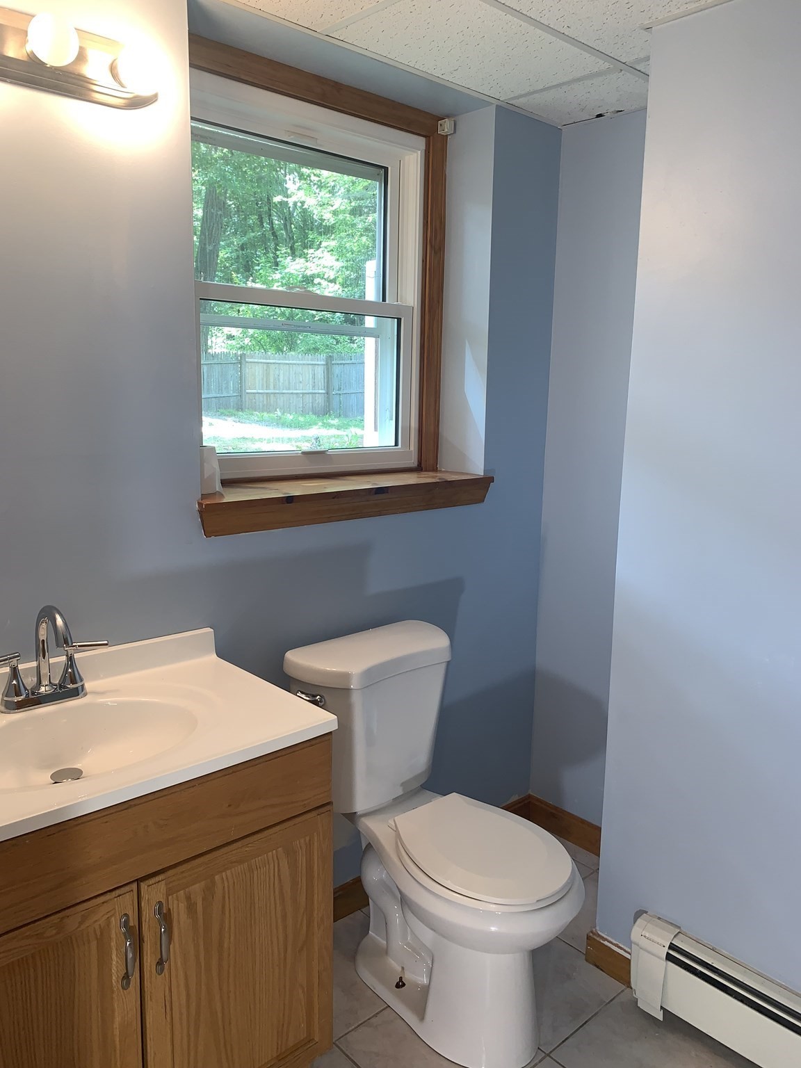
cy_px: 534
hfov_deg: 53.1
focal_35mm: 26
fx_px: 802
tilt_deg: -8.2
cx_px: 400
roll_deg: -1.0
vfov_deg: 67.3
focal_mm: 4.25
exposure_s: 1/22
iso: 25
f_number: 1.8
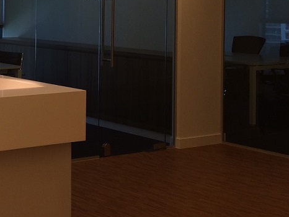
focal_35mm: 84
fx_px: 702
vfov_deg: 17.2
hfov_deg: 21.0
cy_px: -2
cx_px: -92
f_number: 2.2
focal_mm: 4.12
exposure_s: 1/37
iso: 32
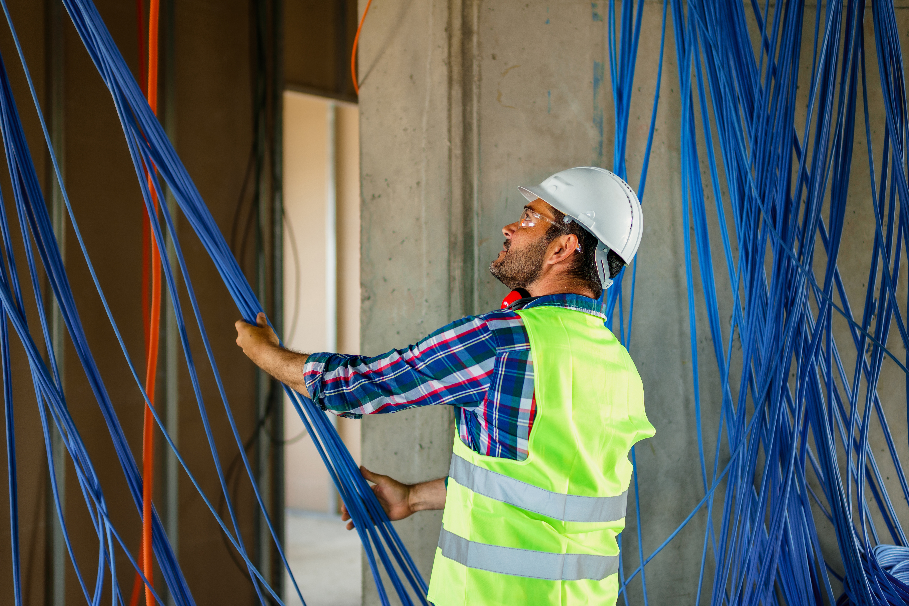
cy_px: 303
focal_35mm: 50
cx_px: 454
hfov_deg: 39.6
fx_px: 1262
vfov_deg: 27.0
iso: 125
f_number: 1.8
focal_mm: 50
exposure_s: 1/100
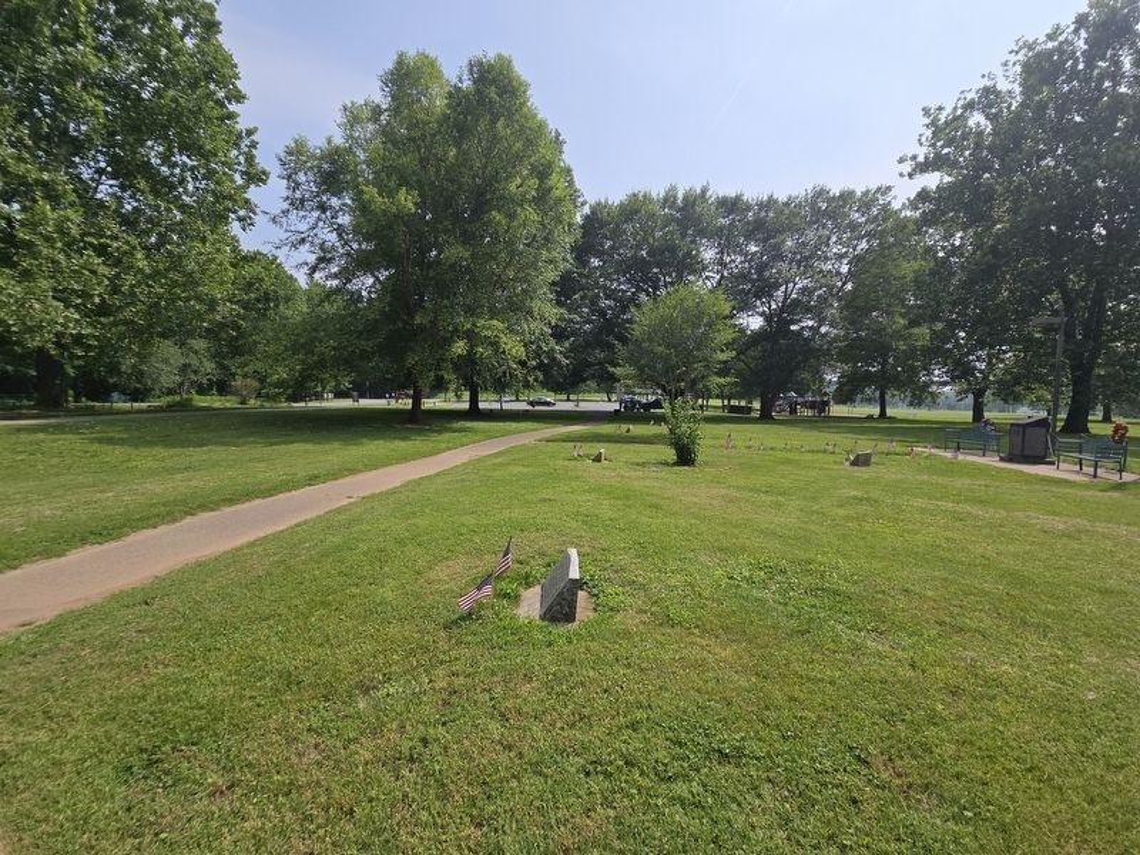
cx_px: 570
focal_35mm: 13
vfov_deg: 89.9
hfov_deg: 106.2
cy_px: 428
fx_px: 428
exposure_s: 1/3399
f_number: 2.2
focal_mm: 2.2
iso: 50
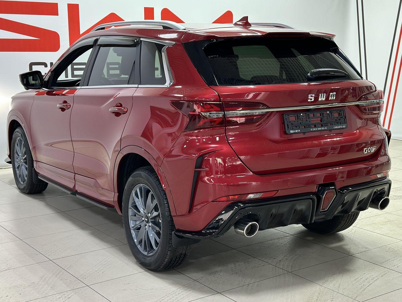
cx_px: 205
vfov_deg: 27.5
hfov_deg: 36.2
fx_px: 615
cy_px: 153
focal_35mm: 53
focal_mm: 6.86
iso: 160
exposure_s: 1/50
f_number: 1.78
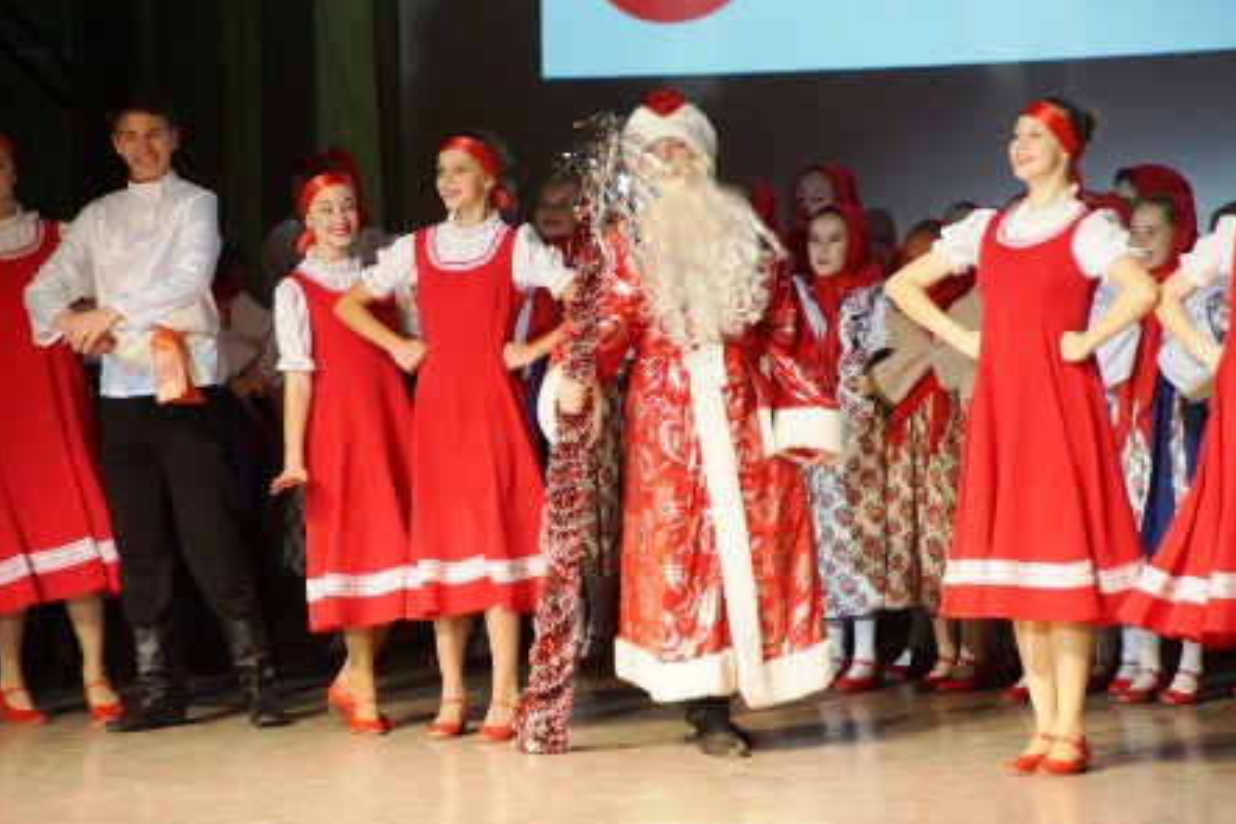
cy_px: 413
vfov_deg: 6.7
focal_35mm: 205
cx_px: 618
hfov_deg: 10.1
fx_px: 7021
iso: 2000
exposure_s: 1/100
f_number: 6.3
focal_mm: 135
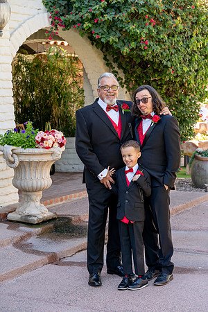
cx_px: 104
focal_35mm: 70
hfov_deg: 19.5
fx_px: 607
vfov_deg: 28.8
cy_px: 156
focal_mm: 70
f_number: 5.6
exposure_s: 1/250
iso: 200
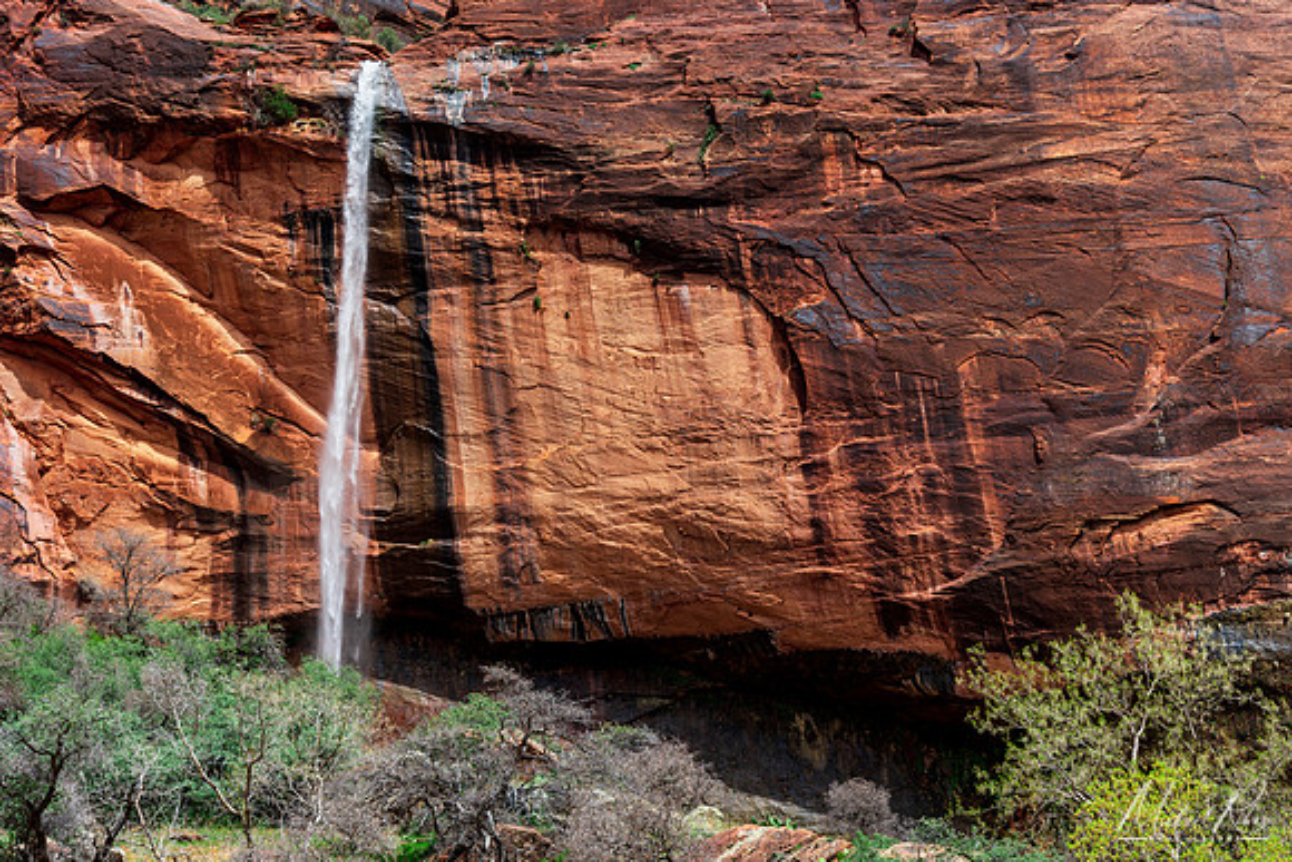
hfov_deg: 27.0
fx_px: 2692
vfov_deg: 18.2
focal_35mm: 75
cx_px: 646
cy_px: 431
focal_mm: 75
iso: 100
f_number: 8
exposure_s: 1/125
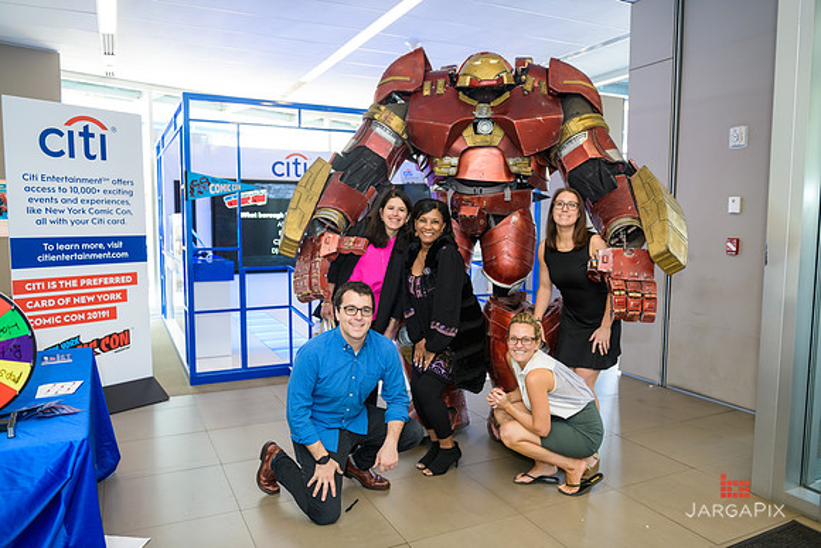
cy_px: 274
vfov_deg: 48.0
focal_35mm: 27
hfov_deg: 67.4
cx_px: 410
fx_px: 616
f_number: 3.2
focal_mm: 27
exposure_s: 1/125
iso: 800
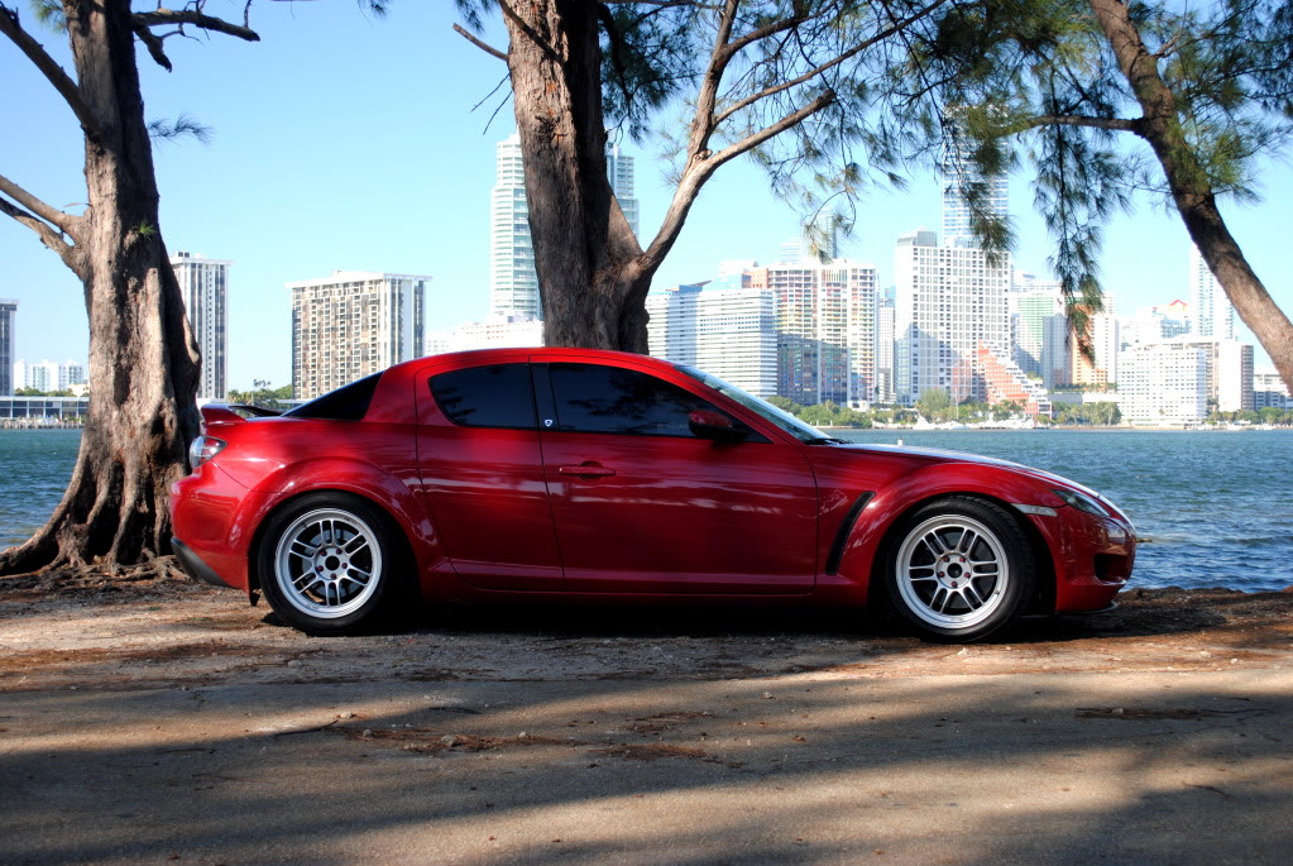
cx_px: 646
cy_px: 433
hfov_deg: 37.8
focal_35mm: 52
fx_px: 1888
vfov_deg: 25.8
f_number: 5.6
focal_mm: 35
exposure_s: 1/125
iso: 140
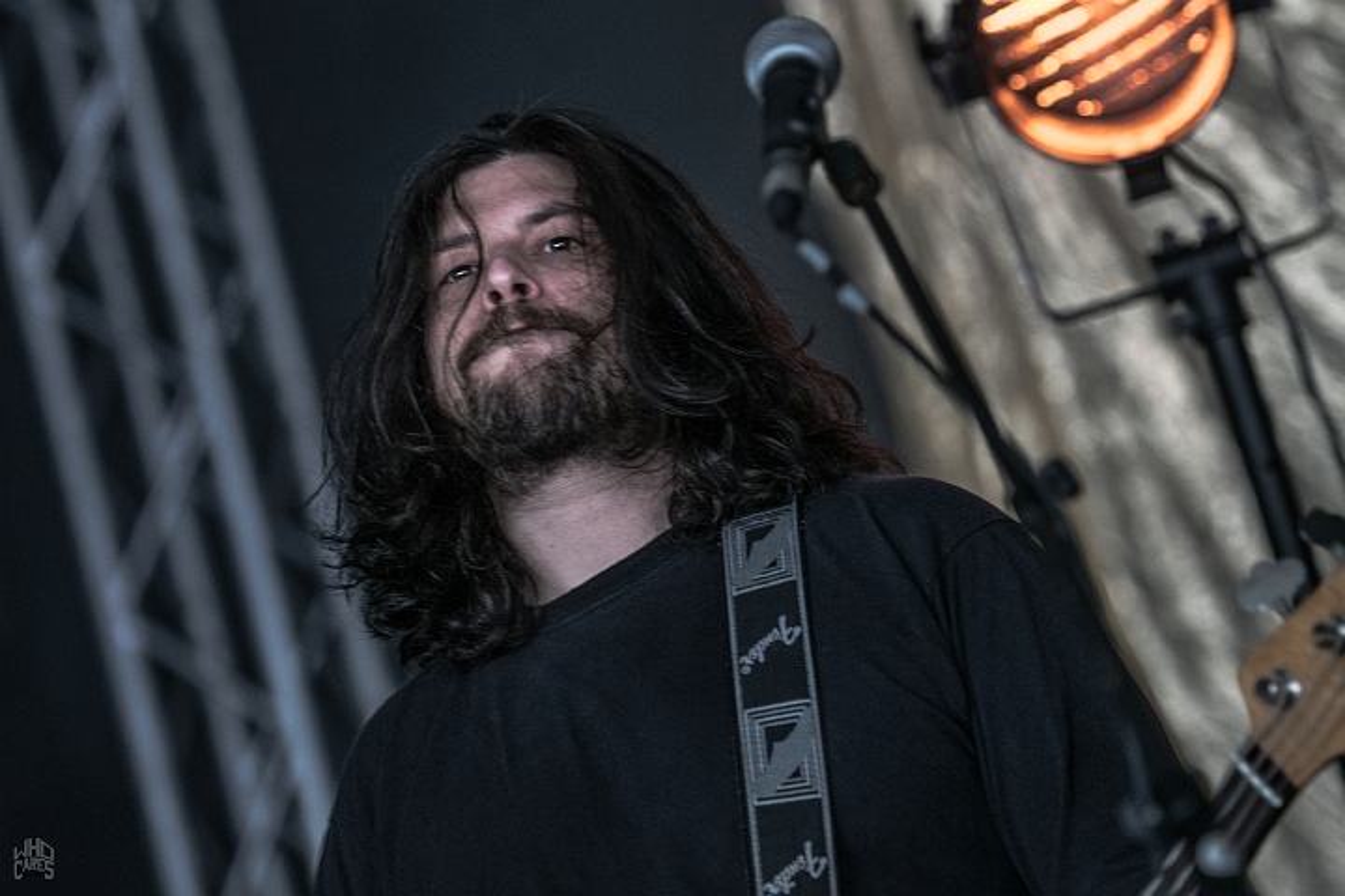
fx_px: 6724
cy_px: 448
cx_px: 672
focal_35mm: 180
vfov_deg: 7.6
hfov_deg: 11.4
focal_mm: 120
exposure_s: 1/100
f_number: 2.8
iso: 800
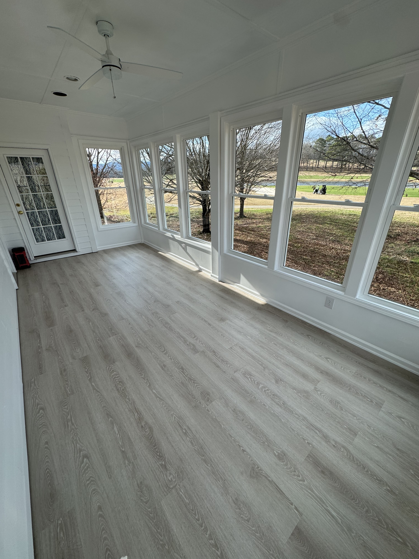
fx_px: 226
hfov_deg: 85.7
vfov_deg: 102.1
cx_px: 210
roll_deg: +1.6
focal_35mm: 14
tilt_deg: -24.8
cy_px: 280
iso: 40
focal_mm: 2.22
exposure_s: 1/443
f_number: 2.2
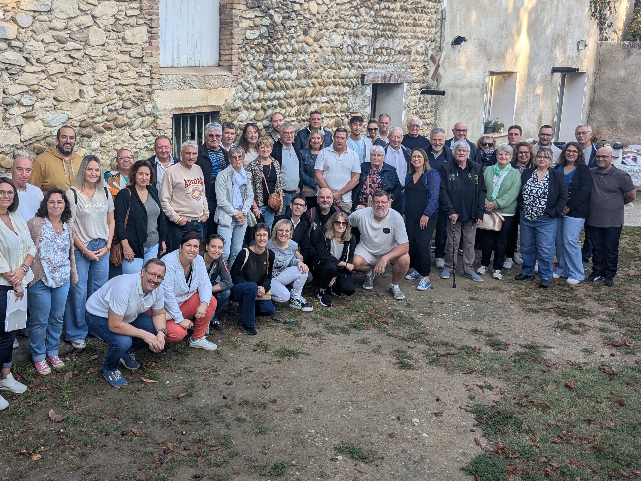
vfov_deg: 38.5
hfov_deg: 49.7
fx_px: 685
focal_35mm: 37
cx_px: 242
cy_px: 197
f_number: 1.73
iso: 44
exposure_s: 1/260
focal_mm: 4.38
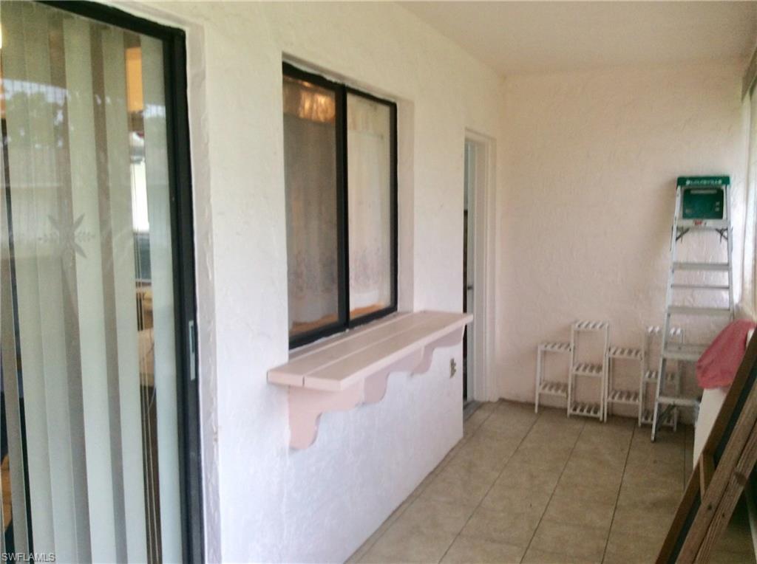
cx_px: 378
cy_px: 282
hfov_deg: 56.9
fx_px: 698
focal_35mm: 32
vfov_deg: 44.0
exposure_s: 1/24
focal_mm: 3.3
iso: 40
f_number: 2.4
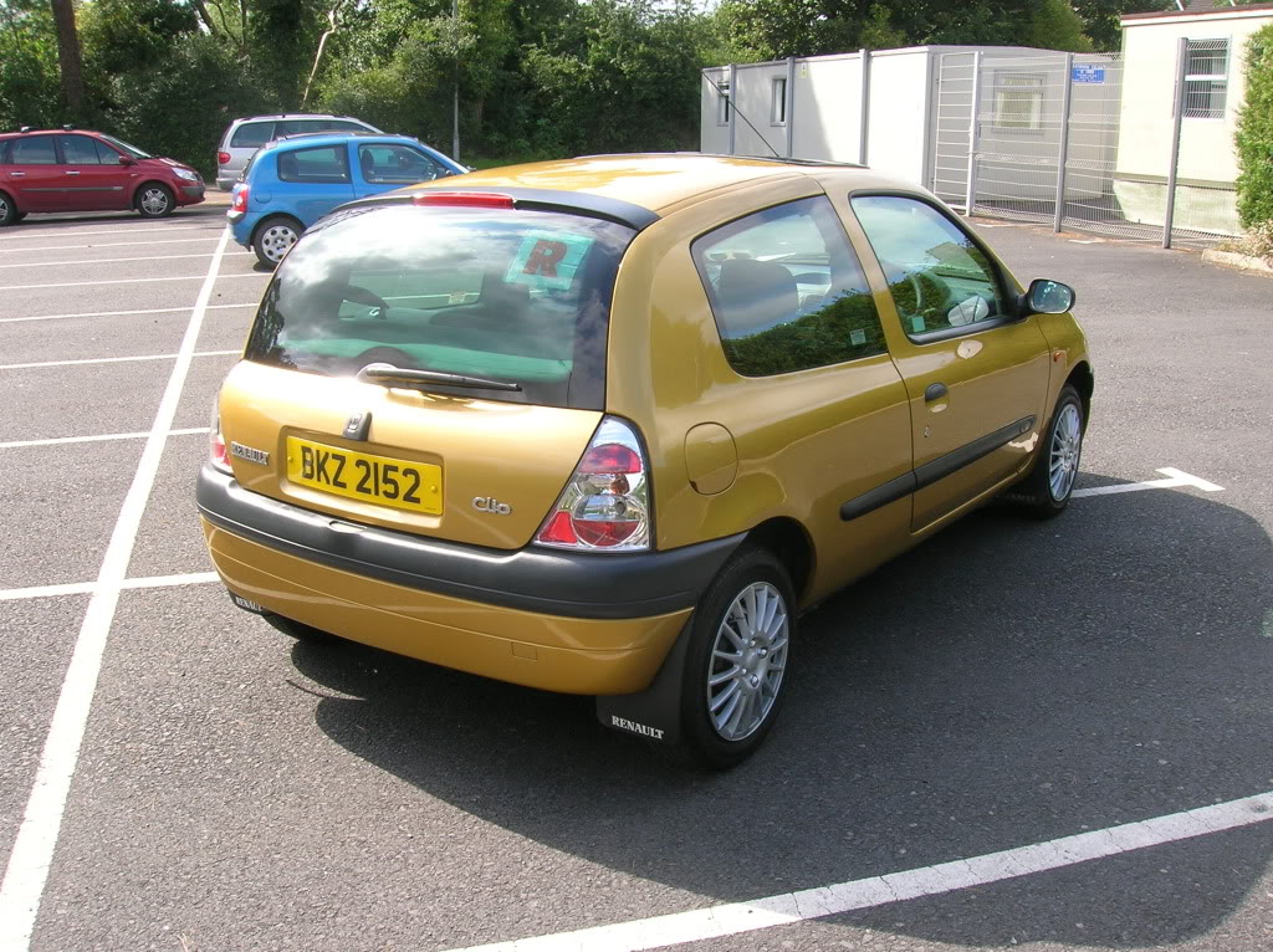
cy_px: 476
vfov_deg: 41.7
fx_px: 1249
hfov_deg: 54.0
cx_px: 636
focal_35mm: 34
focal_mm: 5.7
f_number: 4.9
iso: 50
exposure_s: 1/126
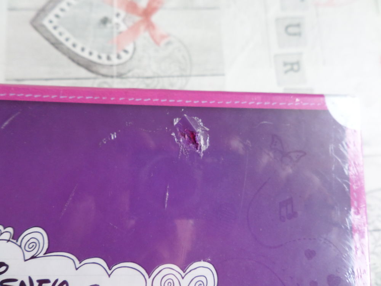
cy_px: 143
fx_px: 264
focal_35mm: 24
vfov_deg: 56.8
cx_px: 190
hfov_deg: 71.6
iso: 200
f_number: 3.1
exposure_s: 1/30
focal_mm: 4.3
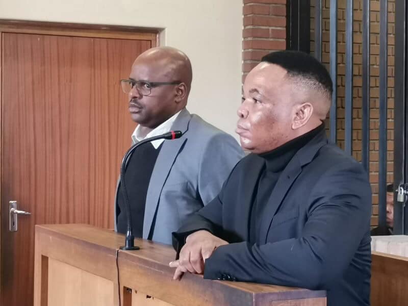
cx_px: 204
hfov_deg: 22.5
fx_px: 1025
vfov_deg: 17.0
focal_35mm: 87
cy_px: 153
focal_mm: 4.8
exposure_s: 1/50
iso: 500
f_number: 1.8
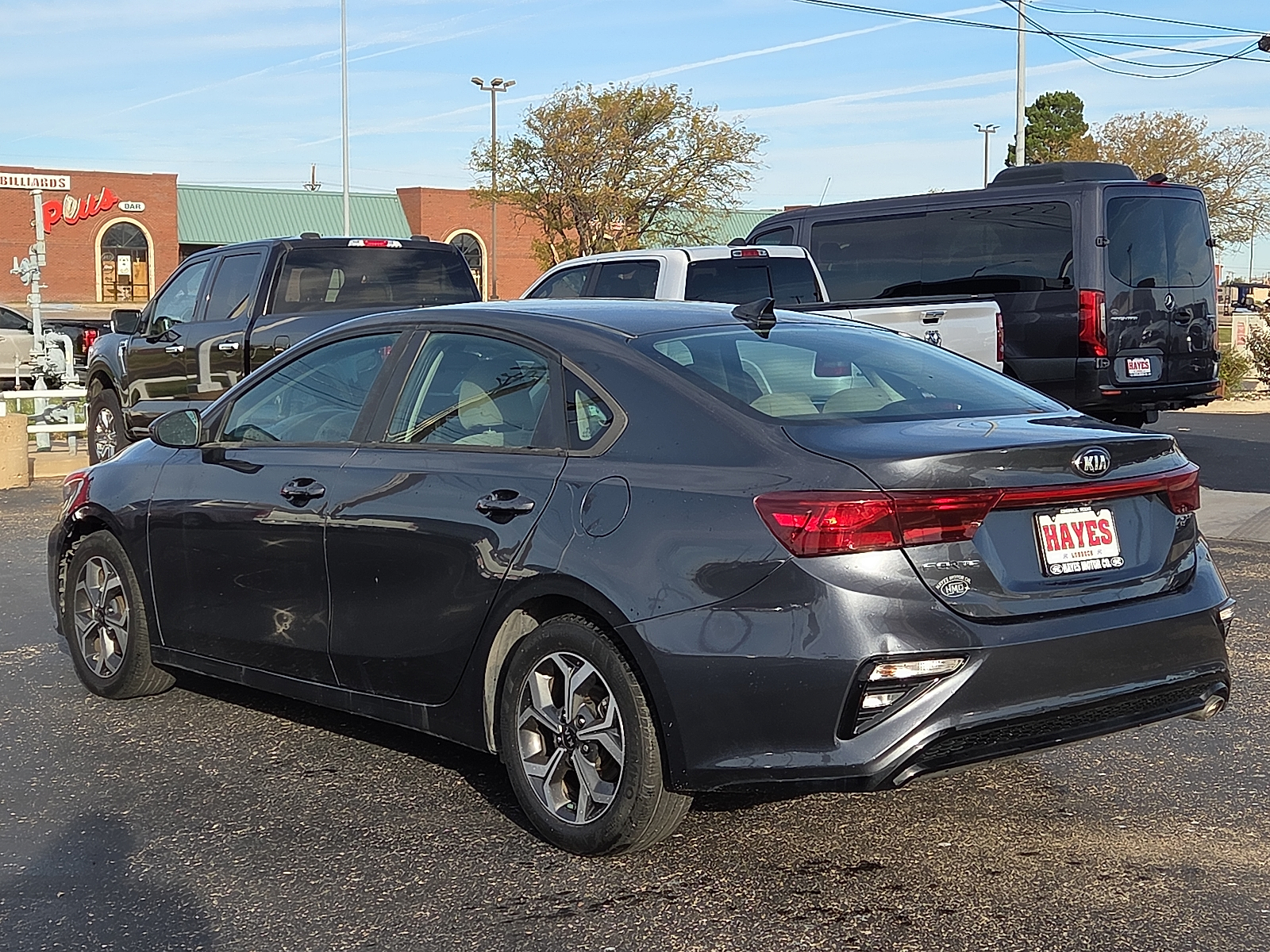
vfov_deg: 27.5
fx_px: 1944
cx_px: 635
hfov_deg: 36.2
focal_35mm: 53
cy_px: 476
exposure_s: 1/3333
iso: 76
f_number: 1.8
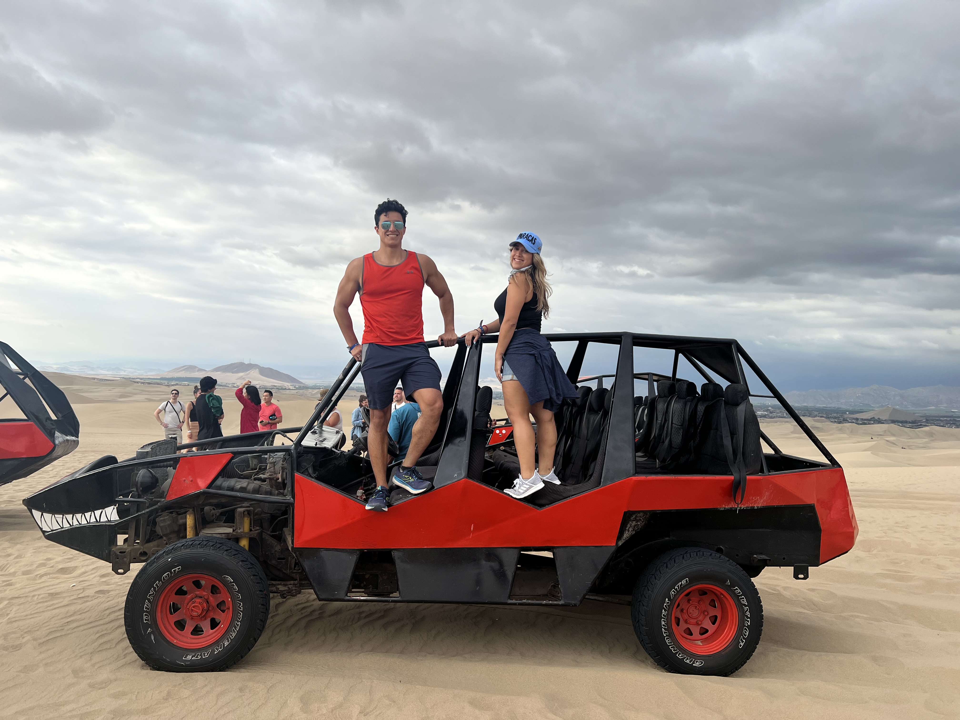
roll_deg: -2.3
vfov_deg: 53.1
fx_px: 721
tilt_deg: +1.9
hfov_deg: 67.3
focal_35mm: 26
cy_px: 360
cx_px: 480
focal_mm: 5.7
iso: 50
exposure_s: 1/2841
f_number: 1.5
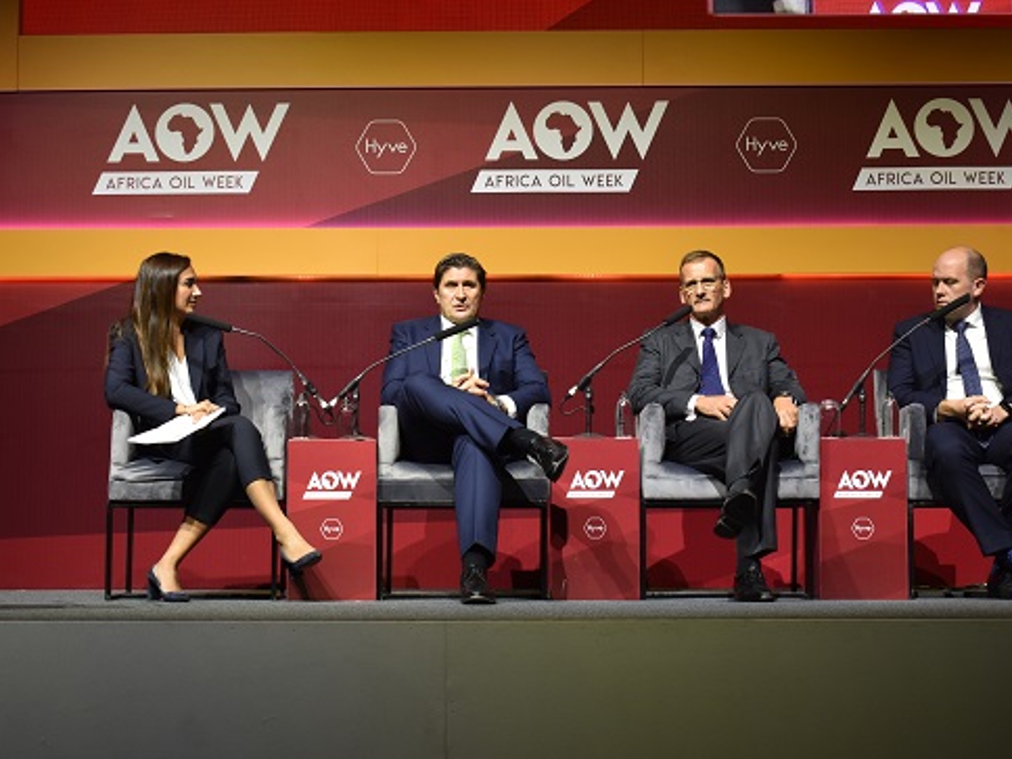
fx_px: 1988
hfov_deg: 28.6
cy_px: 349
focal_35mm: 68
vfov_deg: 21.6
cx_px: 485
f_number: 4.8
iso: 560
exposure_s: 1/60
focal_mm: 38
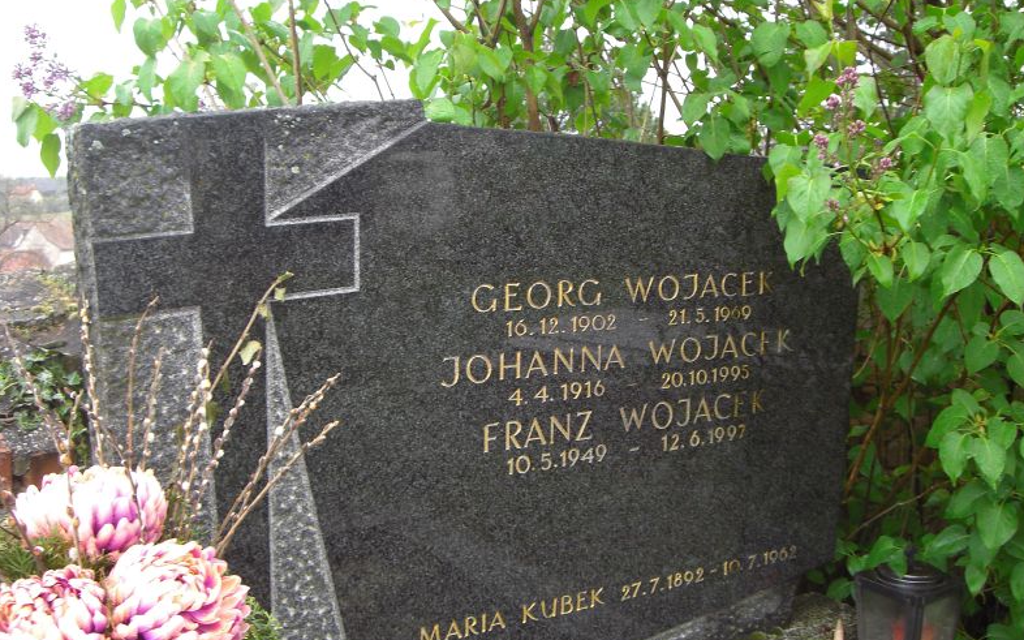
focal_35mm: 41
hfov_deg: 48.2
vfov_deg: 31.2
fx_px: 1144
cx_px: 516
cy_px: 279
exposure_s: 1/60
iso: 64
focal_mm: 6.2
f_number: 2.7
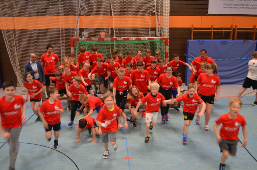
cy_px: 85
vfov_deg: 39.8
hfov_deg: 57.3
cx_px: 128
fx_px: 235
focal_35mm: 33
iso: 640
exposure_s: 1/60
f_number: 4
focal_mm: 22
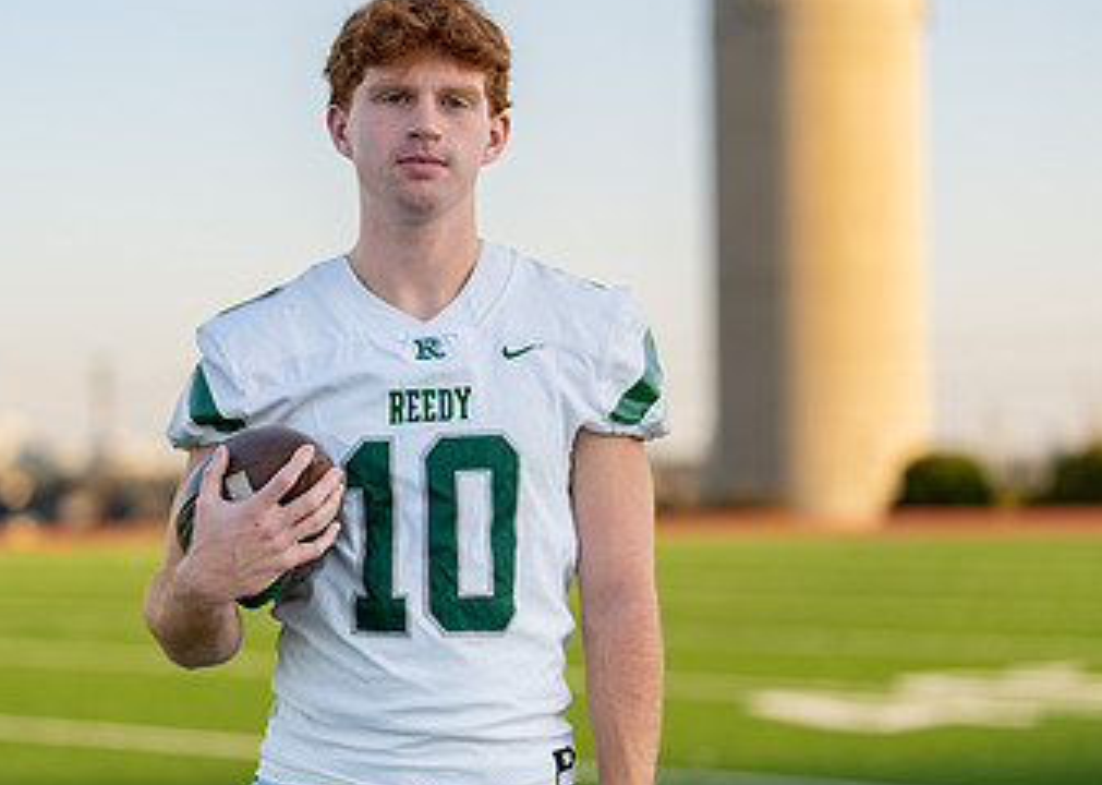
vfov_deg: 15.7
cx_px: 435
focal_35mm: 91
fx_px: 2845
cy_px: 451
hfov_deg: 21.9
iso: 100
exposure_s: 1/2500
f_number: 1.2
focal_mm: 50
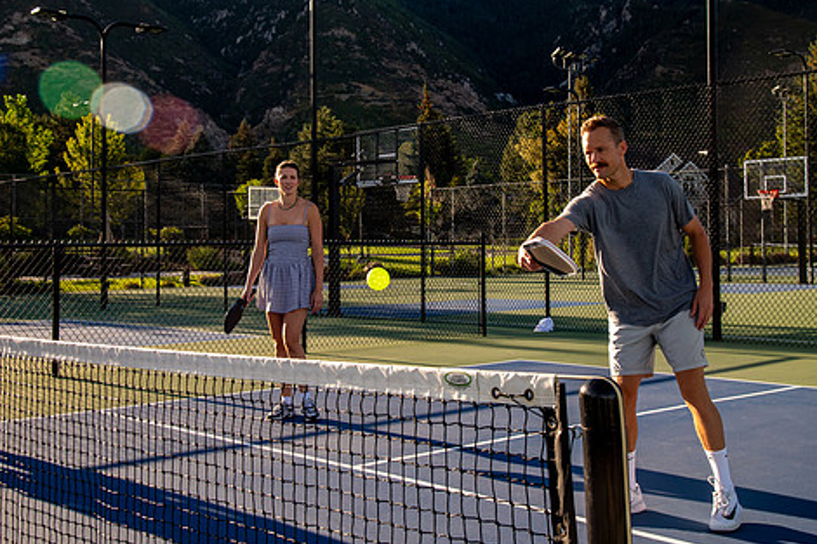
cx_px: 417
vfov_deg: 28.0
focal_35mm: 48
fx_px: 1089
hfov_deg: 41.1
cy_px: 212
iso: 1600
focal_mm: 38
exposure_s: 1/1250
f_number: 8
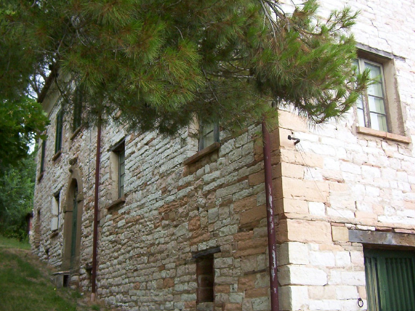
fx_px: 479
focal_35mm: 40
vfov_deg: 35.9
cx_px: 191
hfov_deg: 46.8
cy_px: 153
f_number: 2.76
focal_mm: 5.54
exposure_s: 1/687
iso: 100
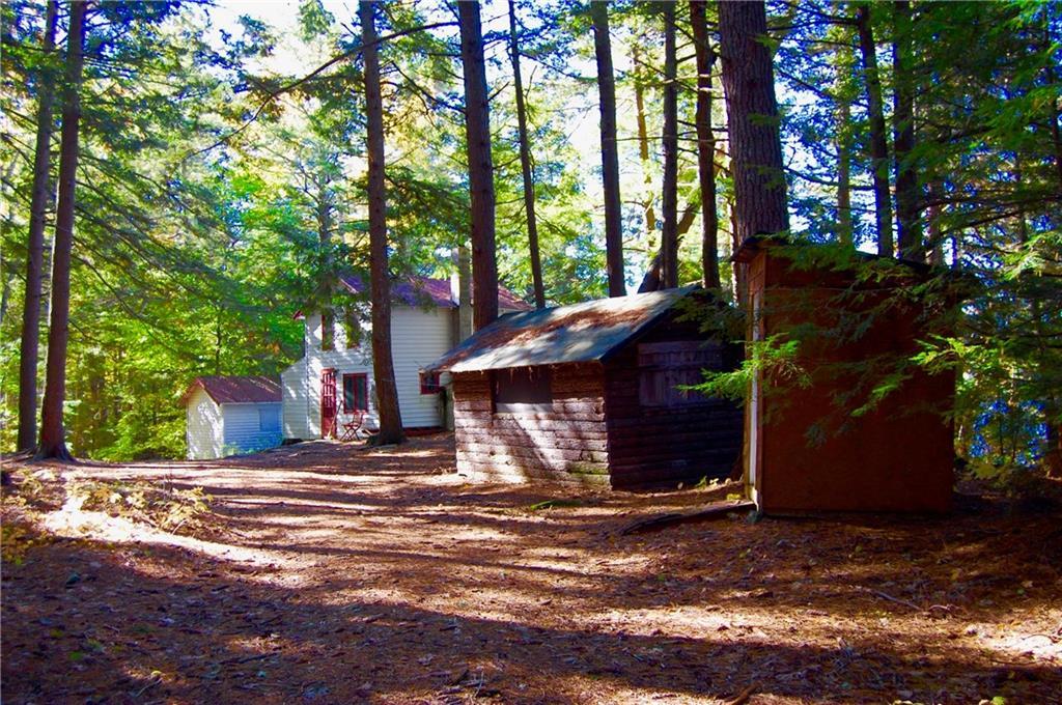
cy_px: 352
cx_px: 531
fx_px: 1061
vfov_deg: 36.8
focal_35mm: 36
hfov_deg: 53.2
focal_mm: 24
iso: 400
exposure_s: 1/80
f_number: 4.5
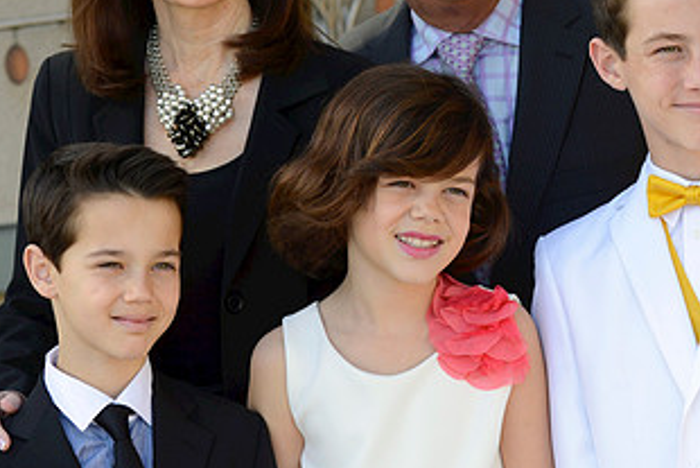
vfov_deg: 10.5
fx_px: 2548
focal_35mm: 131
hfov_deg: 15.6
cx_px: 402
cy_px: 137
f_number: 4
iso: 250
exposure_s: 1/320
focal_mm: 70
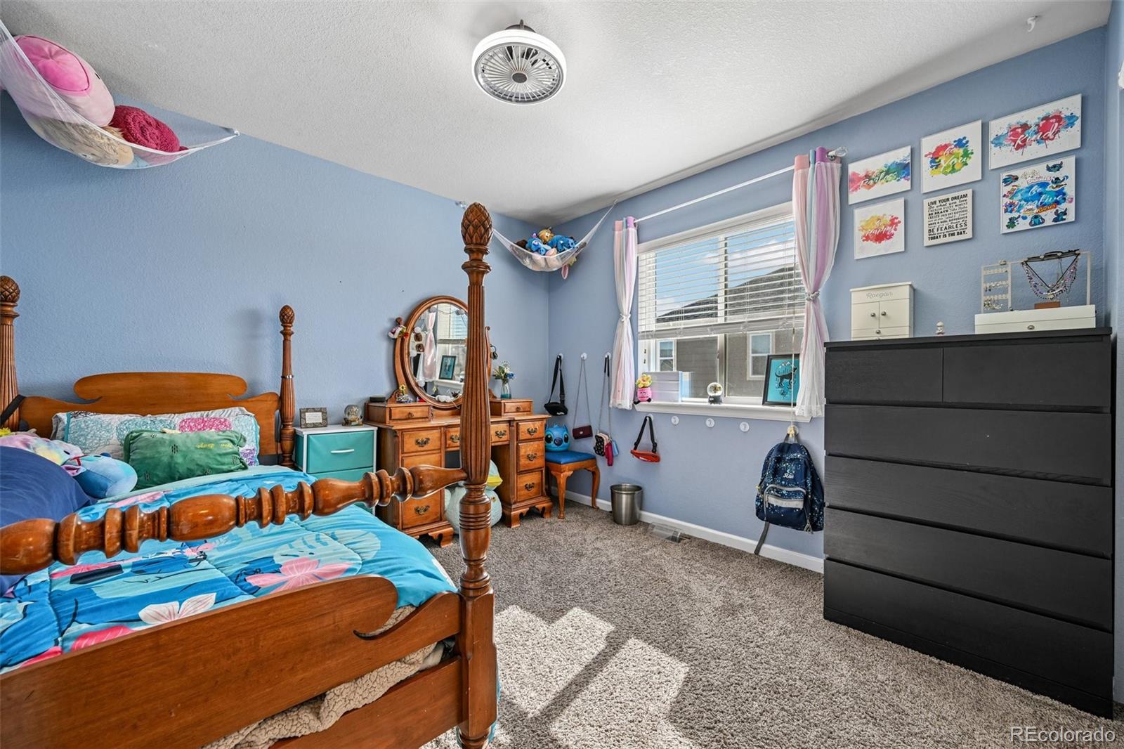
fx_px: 437
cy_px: 374
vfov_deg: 81.2
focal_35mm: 14
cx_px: 562
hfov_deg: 104.3
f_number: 8
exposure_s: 1/15
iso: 64
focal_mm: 14
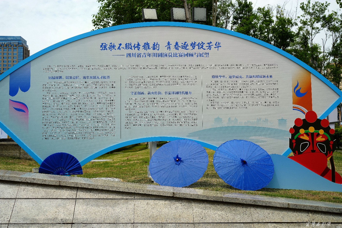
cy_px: 114
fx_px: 361
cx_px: 171
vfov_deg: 35.0
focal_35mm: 38
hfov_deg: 50.7
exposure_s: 1/640
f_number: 5
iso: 100
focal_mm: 38
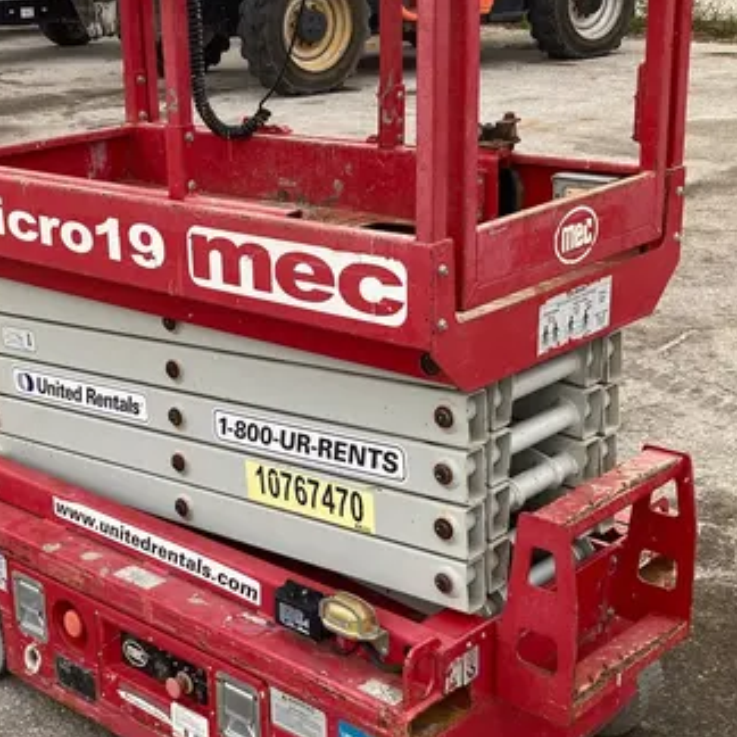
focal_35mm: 56
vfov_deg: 30.5
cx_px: 200
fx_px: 1349
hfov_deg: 30.1
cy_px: 411
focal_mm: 3.99
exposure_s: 1/216
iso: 20
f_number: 1.8
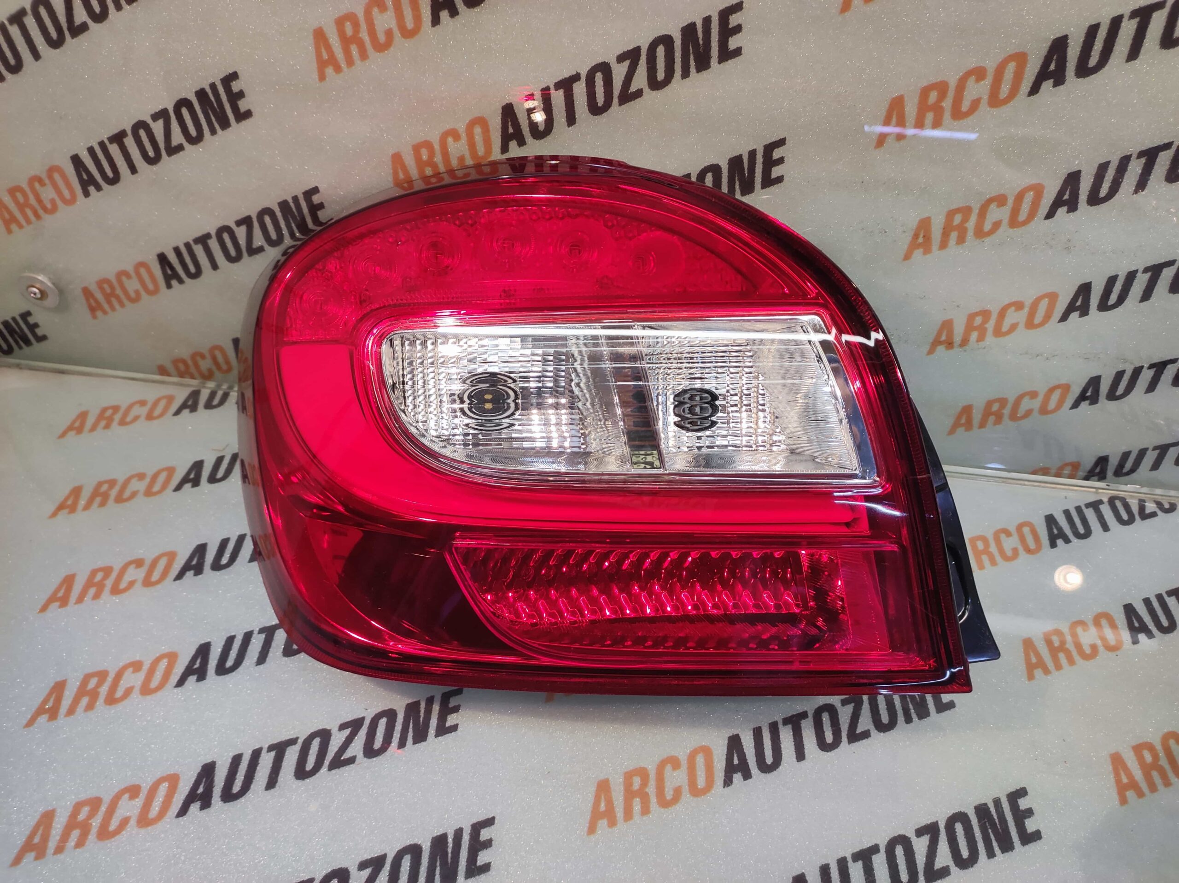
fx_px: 579
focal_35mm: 17
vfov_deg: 74.7
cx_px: 590
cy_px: 442
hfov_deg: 91.1
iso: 91
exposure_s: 1/33
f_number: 1.79
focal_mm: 4.74
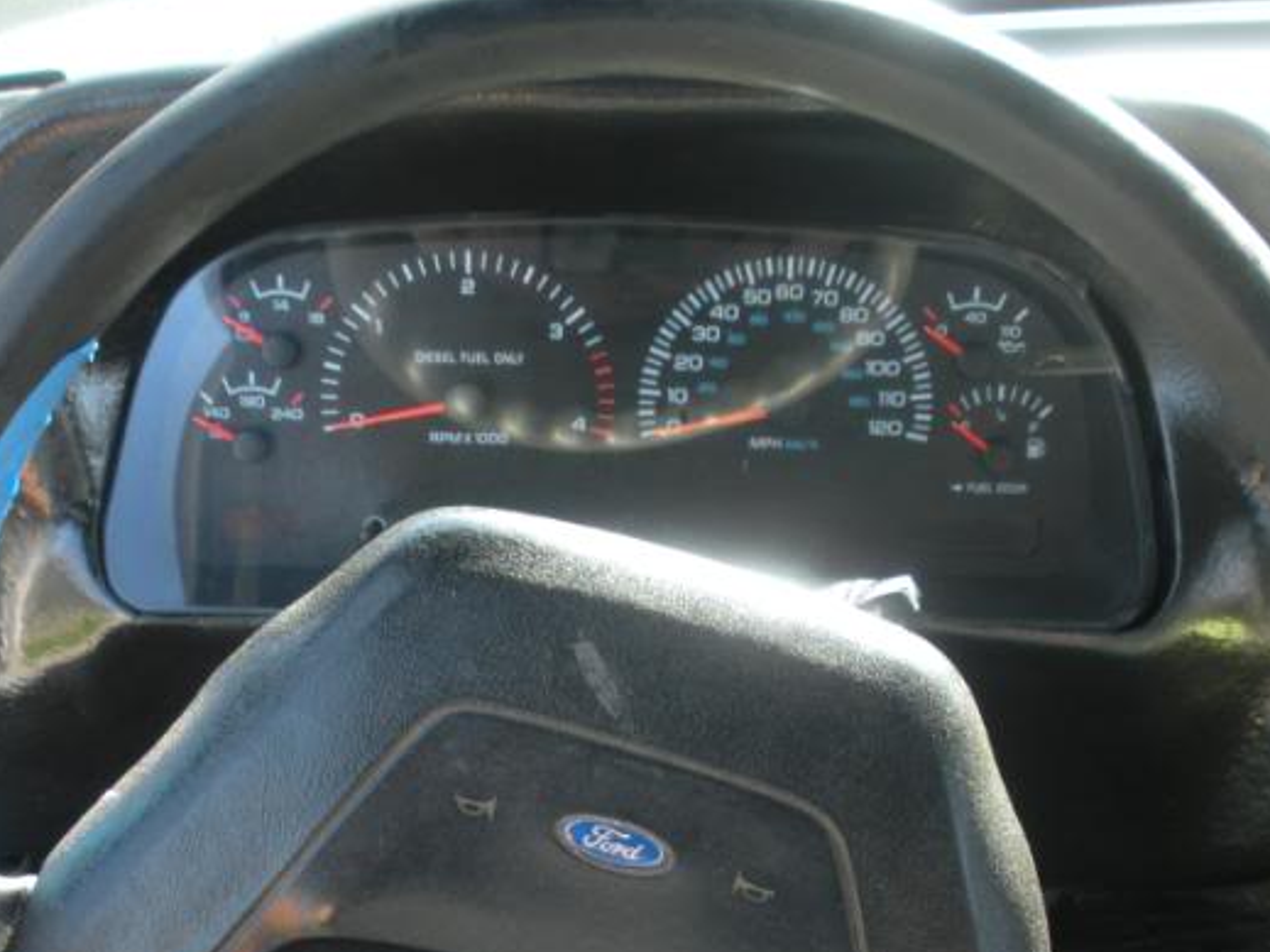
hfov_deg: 35.5
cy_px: 627
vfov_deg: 26.9
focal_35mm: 54
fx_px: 1981
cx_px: 614
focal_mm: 6.3
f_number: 3.5
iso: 113
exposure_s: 1/65.2
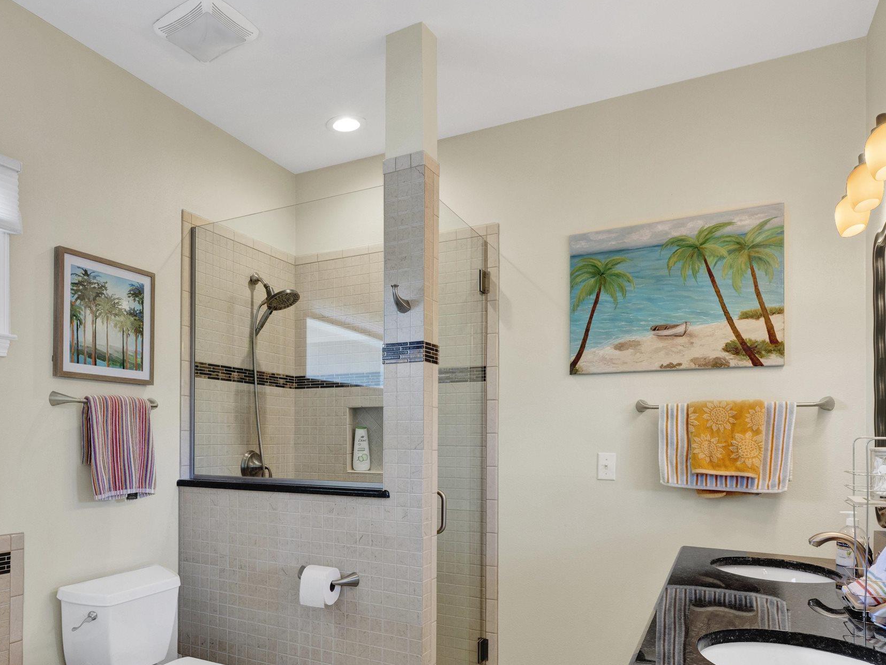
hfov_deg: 67.7
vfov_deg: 54.0
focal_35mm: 25
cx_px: 304
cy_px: 431
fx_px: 640
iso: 400
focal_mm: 14
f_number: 11
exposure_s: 1/10
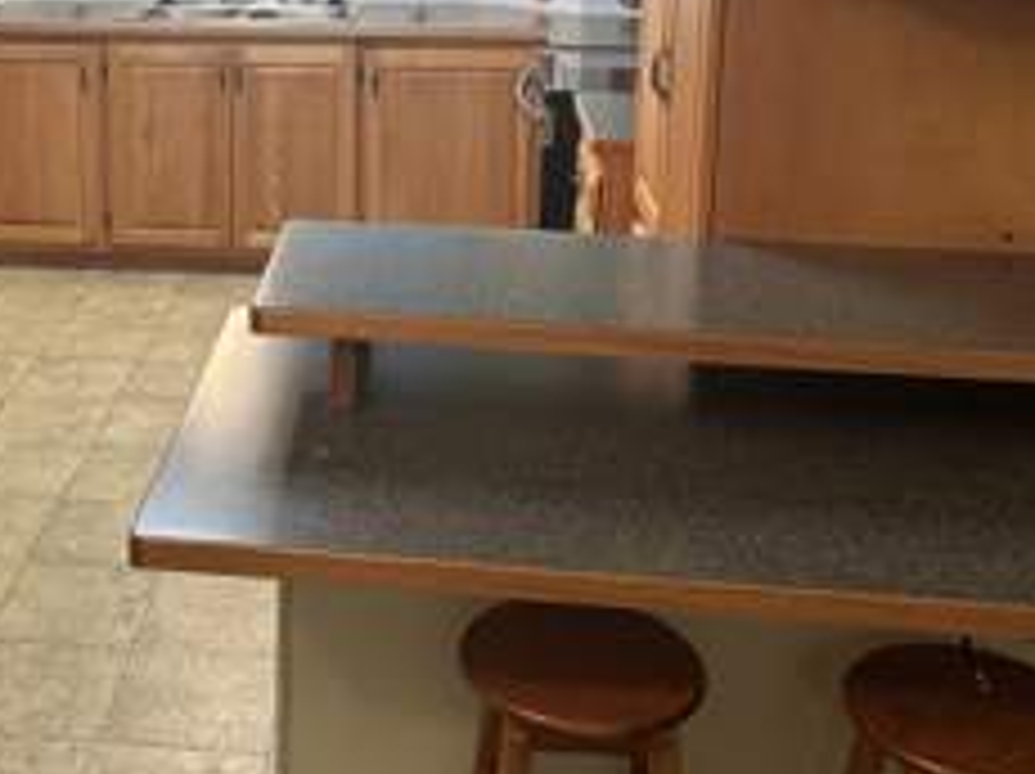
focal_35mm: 50
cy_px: 83
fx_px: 1493
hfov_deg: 37.3
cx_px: 256
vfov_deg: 28.0
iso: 250
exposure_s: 1/60
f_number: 1.78
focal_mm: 6.86
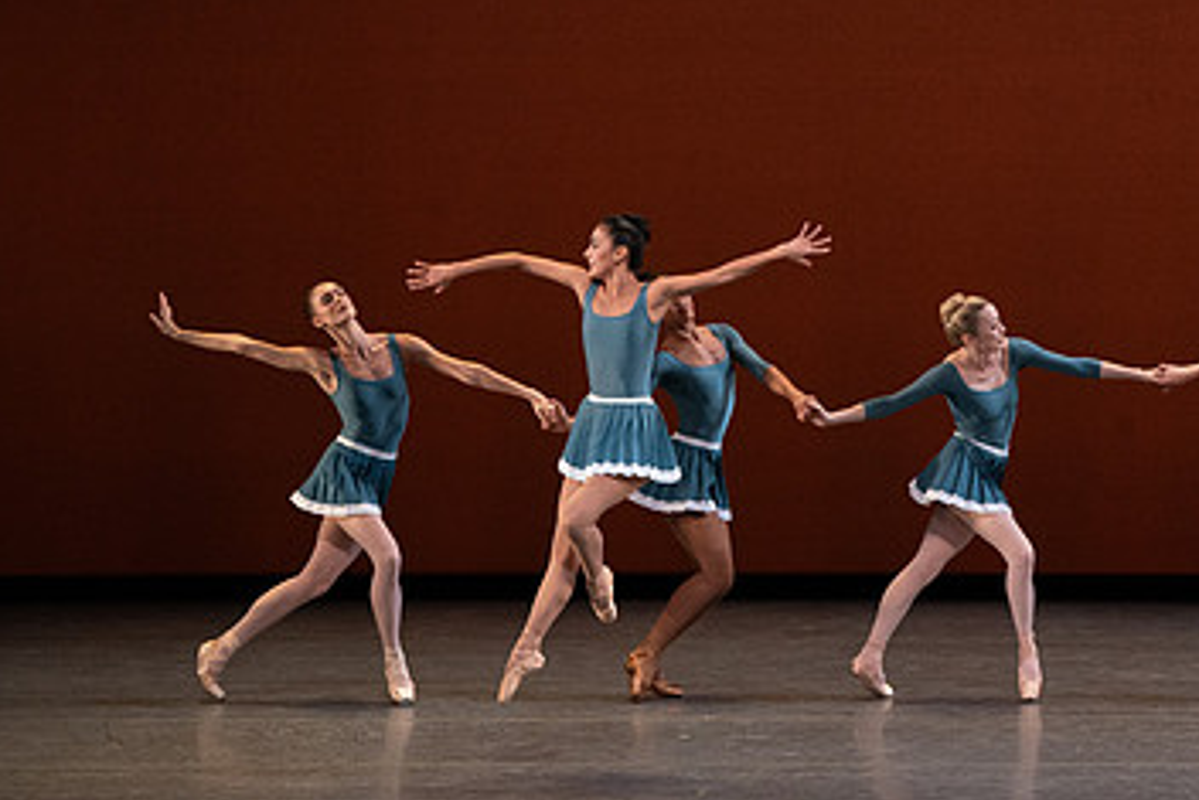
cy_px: 182
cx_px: 647
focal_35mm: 323
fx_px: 10762
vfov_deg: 4.3
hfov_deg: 6.4
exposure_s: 1/400
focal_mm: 196
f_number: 9
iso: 5000
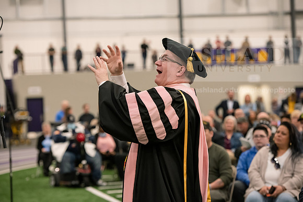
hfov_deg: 16.8
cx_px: 152
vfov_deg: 11.2
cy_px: 101
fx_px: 1027
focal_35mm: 122
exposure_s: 1/200
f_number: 4
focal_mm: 122
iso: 2500
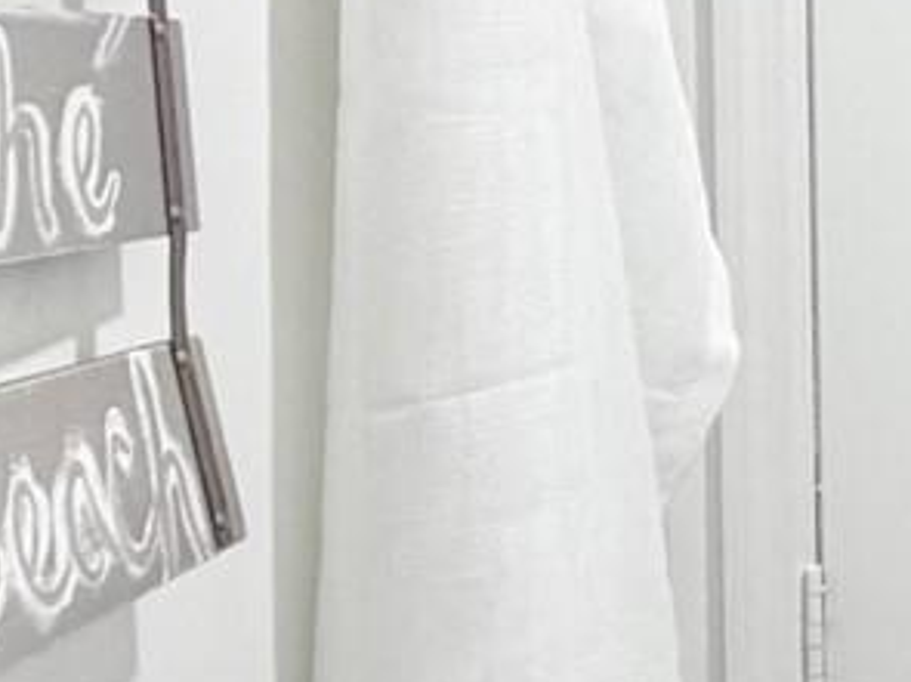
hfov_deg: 16.4
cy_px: 133
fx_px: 1999
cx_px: 2007
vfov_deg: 19.2
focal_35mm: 76
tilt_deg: -0.9
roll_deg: +0.8
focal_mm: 2.22
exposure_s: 1/60
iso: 160
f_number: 2.2
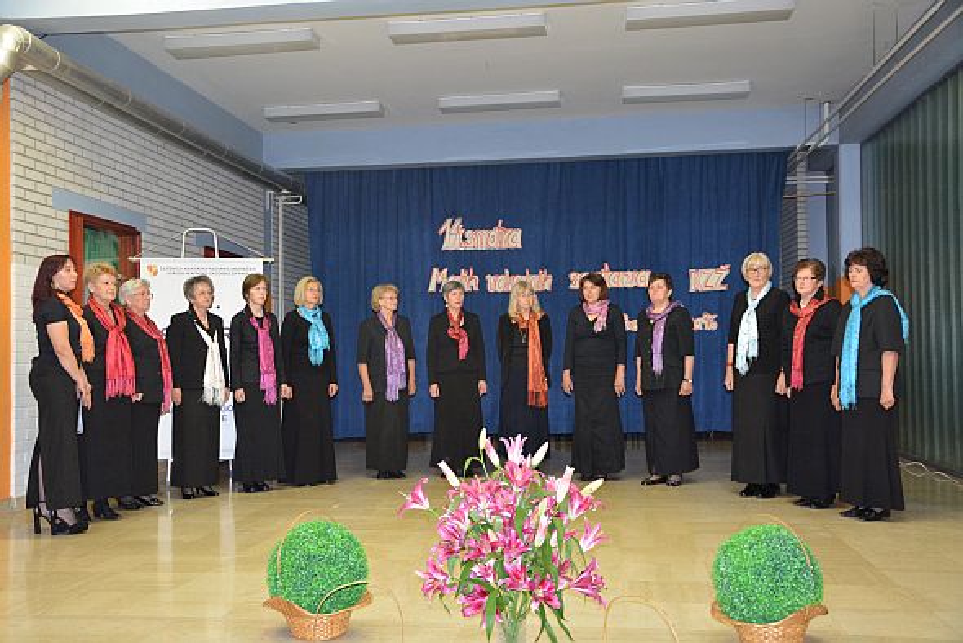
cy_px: 322
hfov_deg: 51.3
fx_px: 1004
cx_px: 482
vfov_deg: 35.5
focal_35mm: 38
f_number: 4
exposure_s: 1/60
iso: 2000
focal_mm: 25
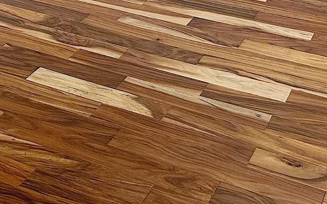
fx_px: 793
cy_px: -171
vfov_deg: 13.2
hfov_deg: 21.0
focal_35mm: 89
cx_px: -105
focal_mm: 6.86
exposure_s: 1/60
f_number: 1.78
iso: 250
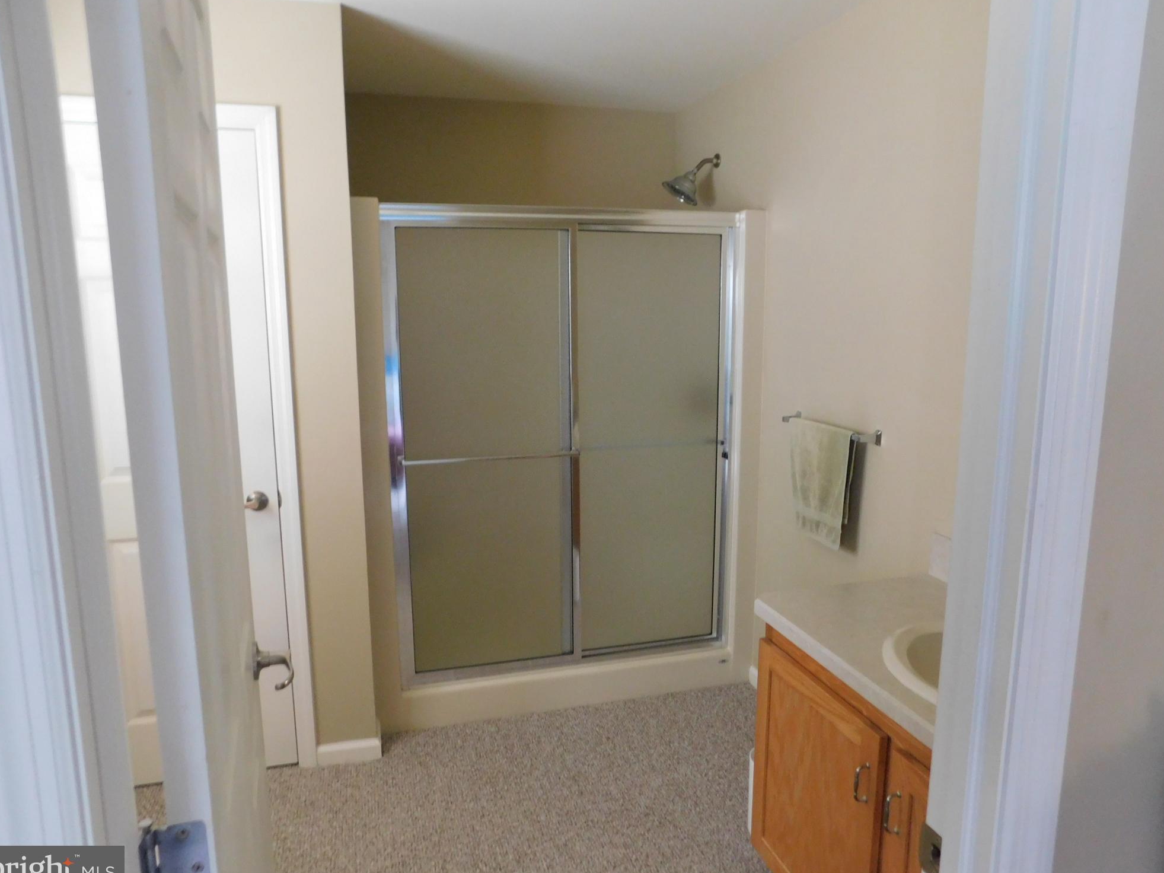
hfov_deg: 71.6
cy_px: 439
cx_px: 583
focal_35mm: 24
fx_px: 807
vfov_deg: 56.8
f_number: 3
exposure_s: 1/8
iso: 400
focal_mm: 4
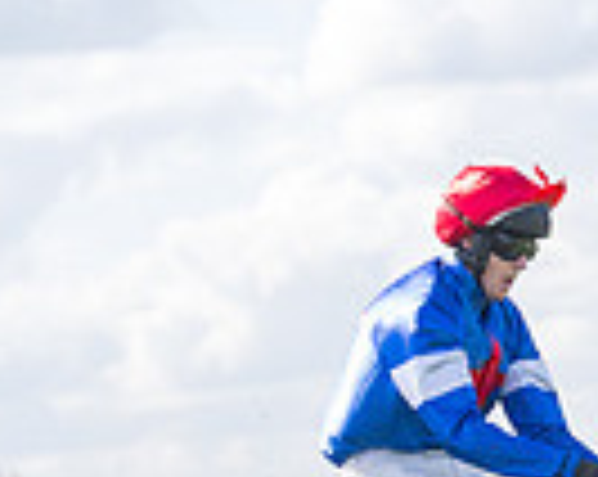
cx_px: 534
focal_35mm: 334
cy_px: 855
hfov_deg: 5.8
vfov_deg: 4.6
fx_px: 5903
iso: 400
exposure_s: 1/2000
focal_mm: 70
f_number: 4
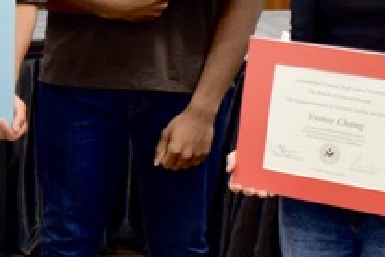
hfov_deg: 13.1
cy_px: 93
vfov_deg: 9.5
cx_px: -276
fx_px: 1541
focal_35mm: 144
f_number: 4
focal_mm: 20
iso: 720
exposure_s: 1/30
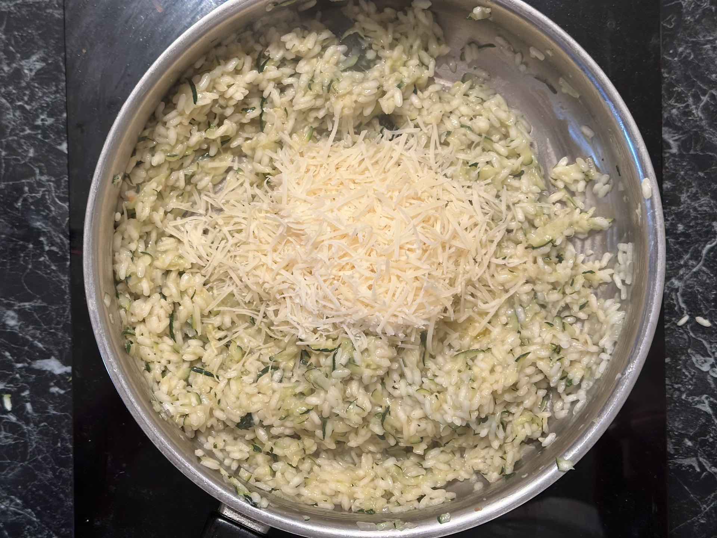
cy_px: 269
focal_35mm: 48
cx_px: 358
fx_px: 994
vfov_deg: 30.3
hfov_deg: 39.7
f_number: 1.78
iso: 100
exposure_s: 1/50
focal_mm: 6.86
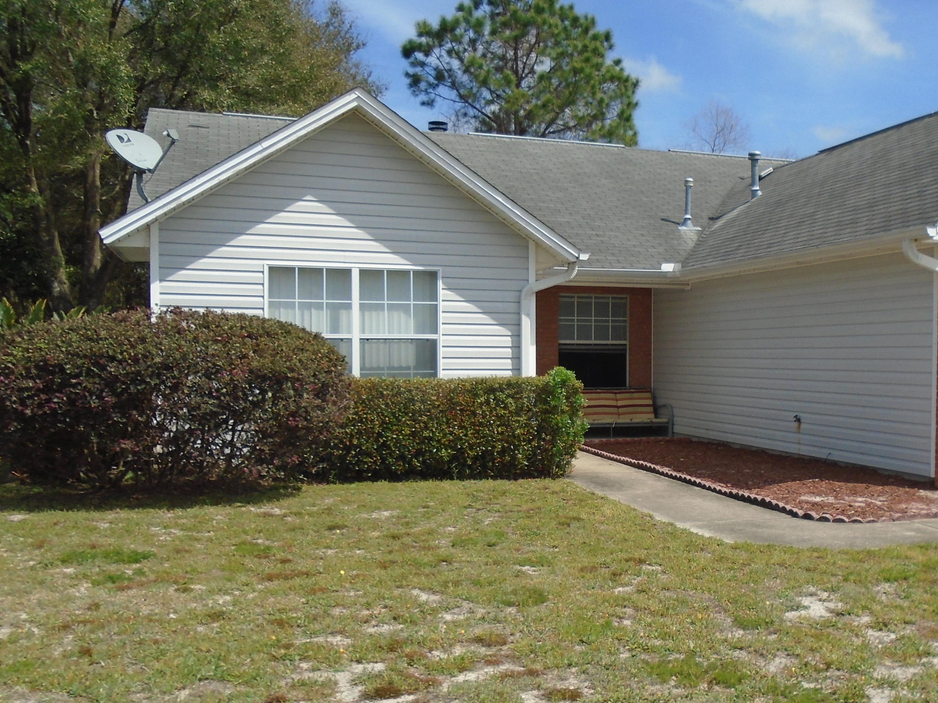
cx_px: 657
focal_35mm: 38
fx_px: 1030
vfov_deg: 37.7
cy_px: 391
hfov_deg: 47.8
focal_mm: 4.6
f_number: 8
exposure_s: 1/250
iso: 100
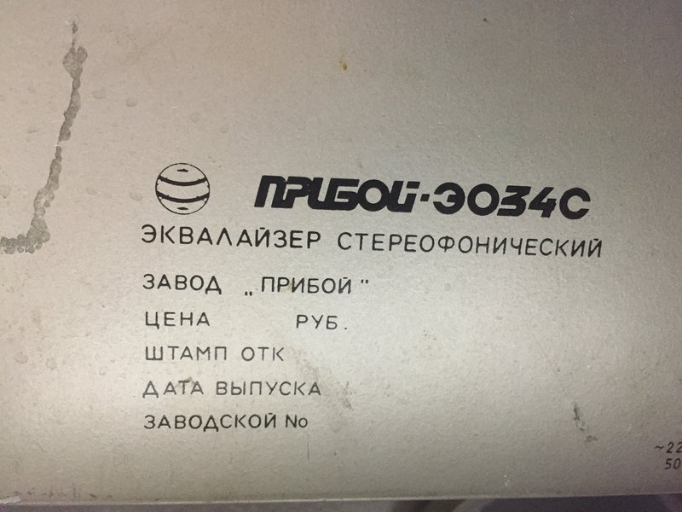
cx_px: 341
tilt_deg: -9.3
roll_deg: -1.6
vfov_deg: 48.2
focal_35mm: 29
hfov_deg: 61.7
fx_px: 571
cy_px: 256
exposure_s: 1/17
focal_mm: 4.15
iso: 250
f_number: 2.2
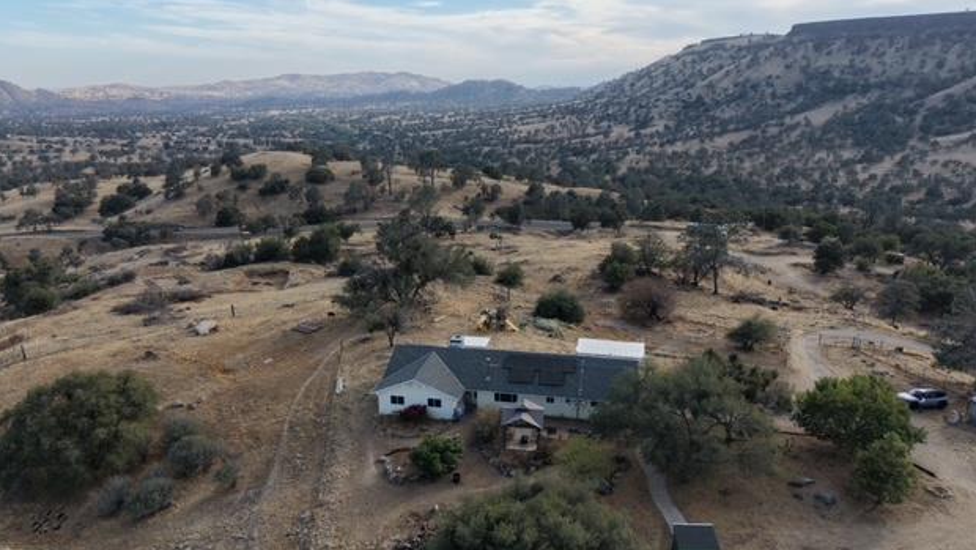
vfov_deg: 42.9
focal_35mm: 27
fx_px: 699
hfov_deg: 69.8
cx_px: 501
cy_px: 276
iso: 100
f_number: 1.8
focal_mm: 8.67
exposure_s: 1/800
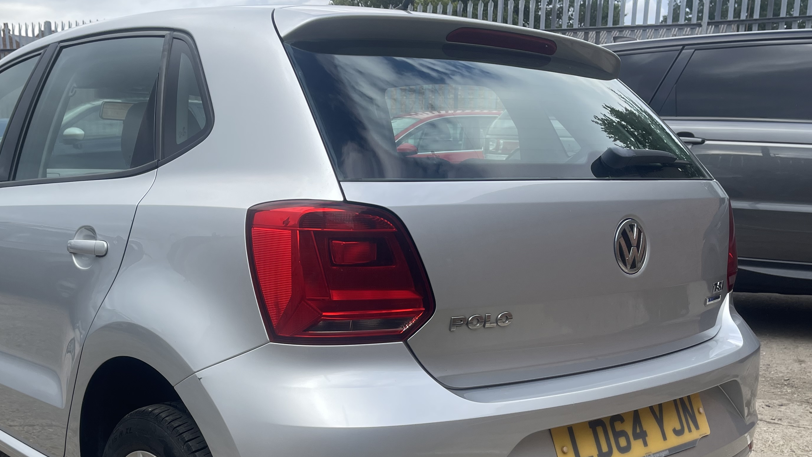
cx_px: 340
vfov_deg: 29.2
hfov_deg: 50.3
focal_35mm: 40
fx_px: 861
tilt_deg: -15.1
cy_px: 345
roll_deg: -0.7
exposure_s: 1/1513
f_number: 1.6
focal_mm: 5.1
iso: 32
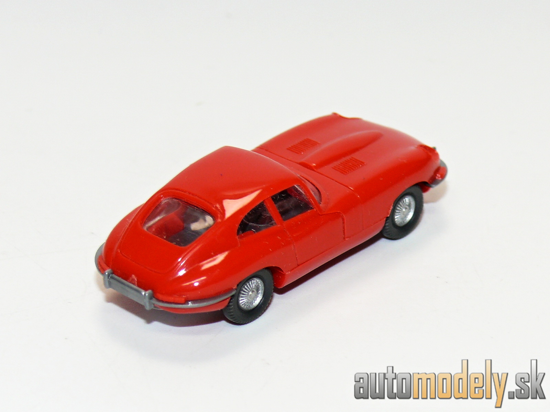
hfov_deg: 13.5
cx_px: 275
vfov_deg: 10.2
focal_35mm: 146
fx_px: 2320
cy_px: 206
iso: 100
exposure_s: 1/30
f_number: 4
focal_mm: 17.4
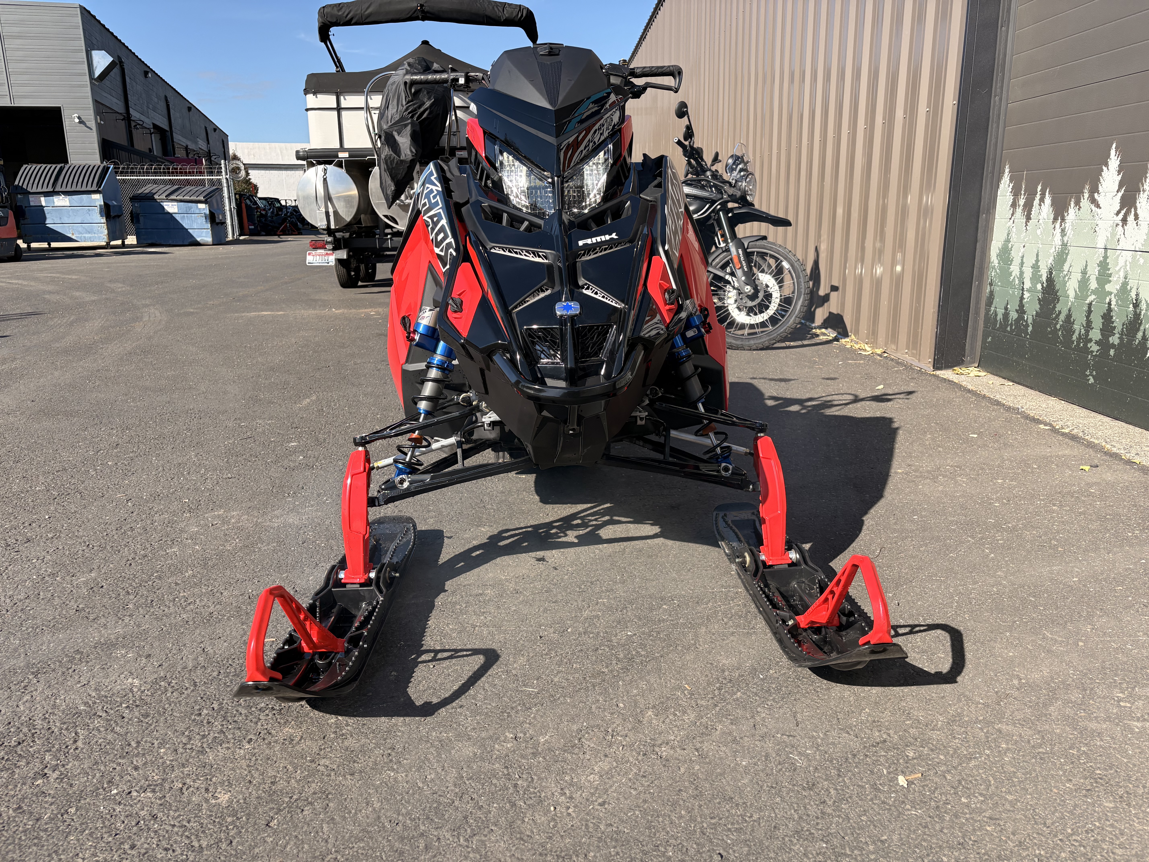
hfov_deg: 67.3
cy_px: 431
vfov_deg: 53.1
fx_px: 863
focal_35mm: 26
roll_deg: +0.3
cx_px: 574
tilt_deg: -13.8
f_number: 1.6
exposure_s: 1/2283
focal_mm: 5.96
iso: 64
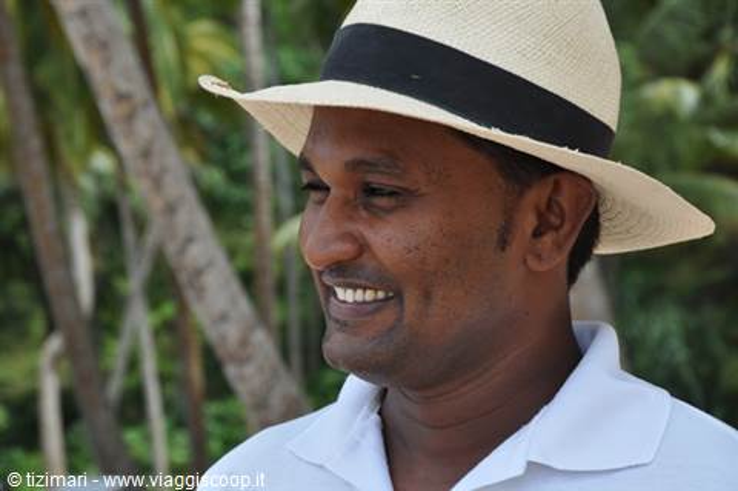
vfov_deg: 10.7
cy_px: 246
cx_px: 369
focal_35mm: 128
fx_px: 2611
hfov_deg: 16.1
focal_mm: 85
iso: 200
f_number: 8
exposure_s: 1/320
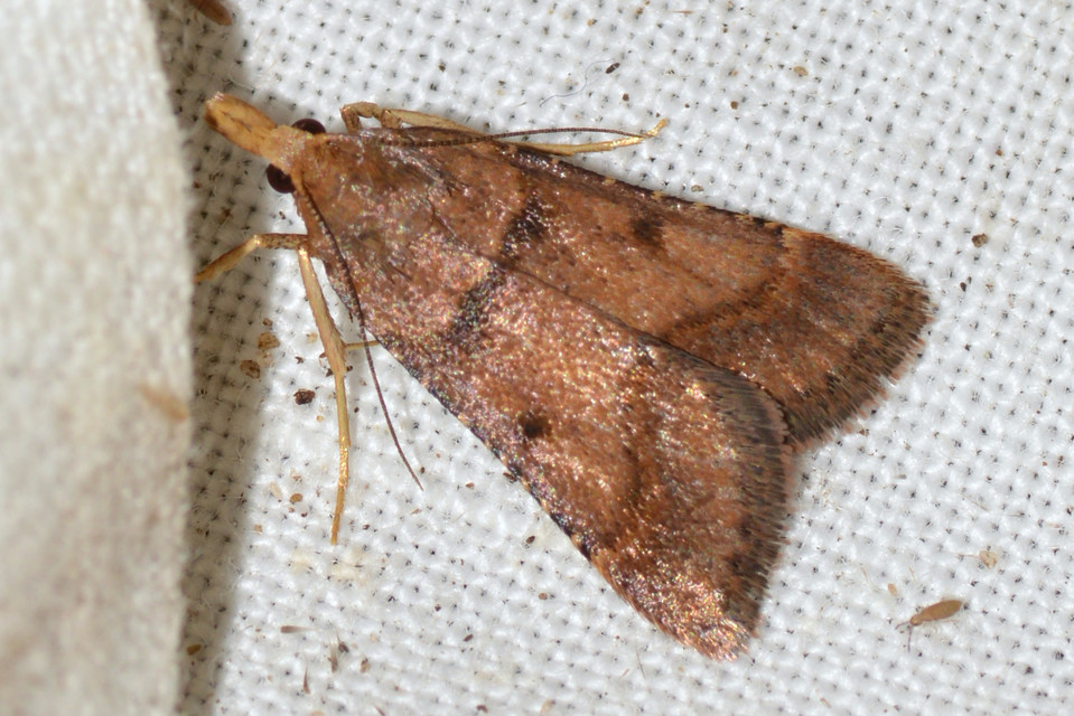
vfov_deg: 9.2
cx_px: 537
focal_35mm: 150
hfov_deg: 13.7
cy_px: 358
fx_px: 4476
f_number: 18
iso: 100
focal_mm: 100
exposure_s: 1/200
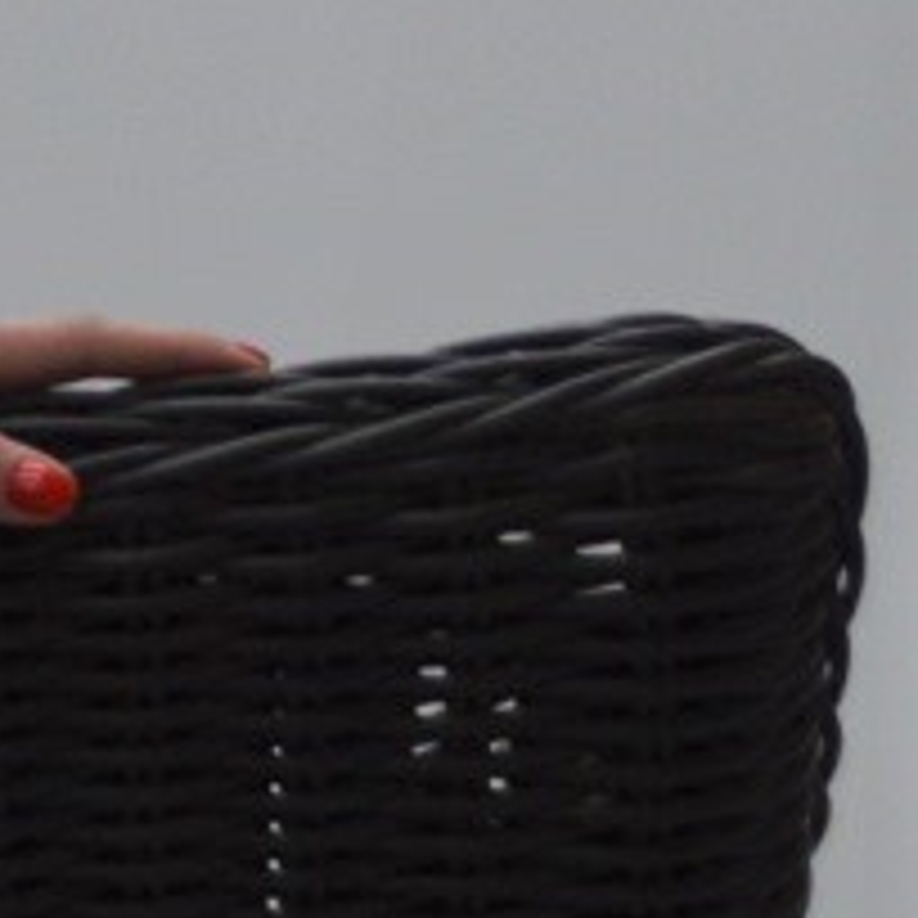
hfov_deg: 6.0
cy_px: -554
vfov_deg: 6.1
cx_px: -1314
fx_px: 8431
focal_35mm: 281
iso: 400
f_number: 5
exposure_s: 1/100
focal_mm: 30
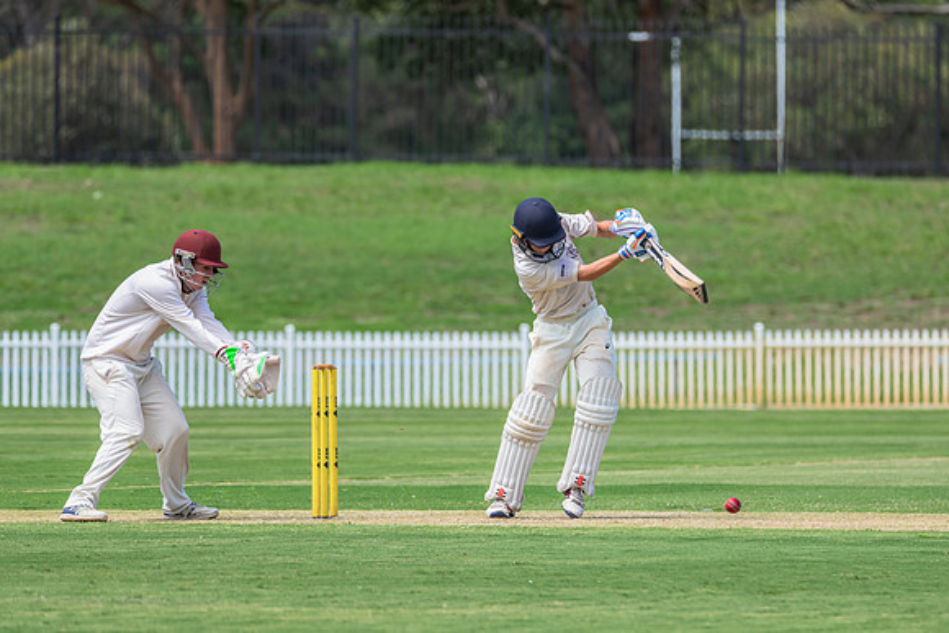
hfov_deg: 4.6
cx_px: 548
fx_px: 11827
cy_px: 362
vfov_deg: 3.1
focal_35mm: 449
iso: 500
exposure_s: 1/1000
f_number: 7.1
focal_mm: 360
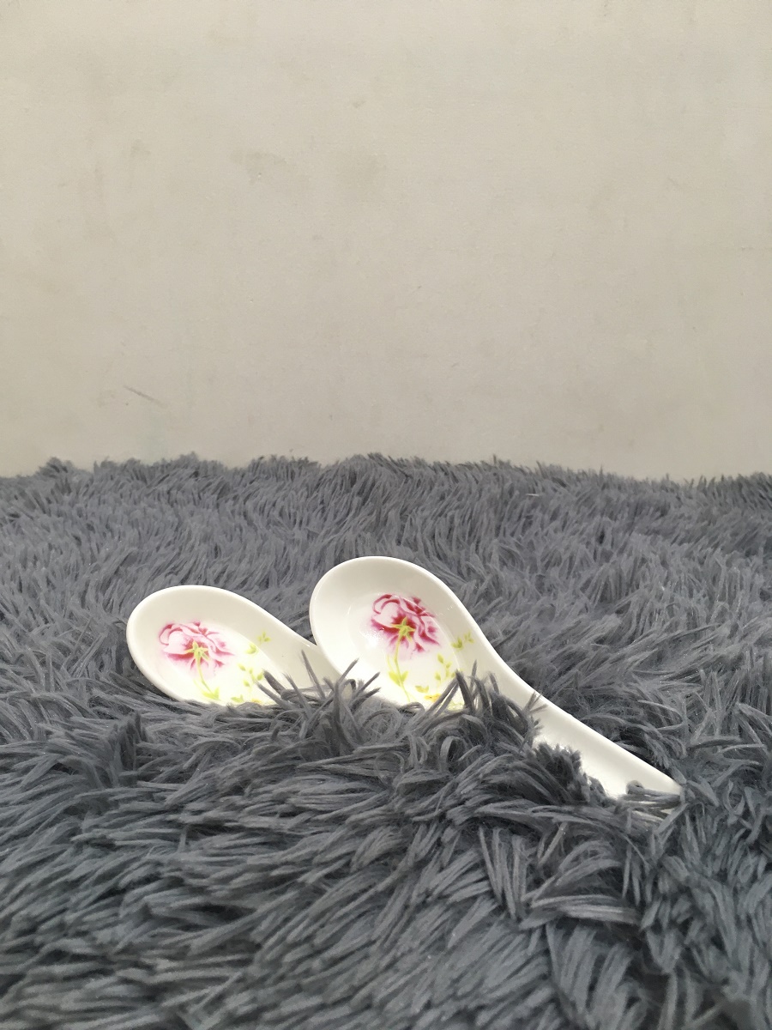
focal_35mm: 29
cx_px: 386
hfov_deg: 48.2
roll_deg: +0.0
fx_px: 862
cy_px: 515
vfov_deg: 61.7
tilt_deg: -15.9
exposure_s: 1/33
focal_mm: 4.15
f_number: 2.2
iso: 80
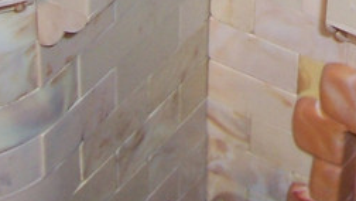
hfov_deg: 13.0
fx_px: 1483
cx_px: 512
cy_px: -330
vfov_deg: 7.1
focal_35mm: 157
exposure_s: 1/60
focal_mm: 5.6
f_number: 2.7
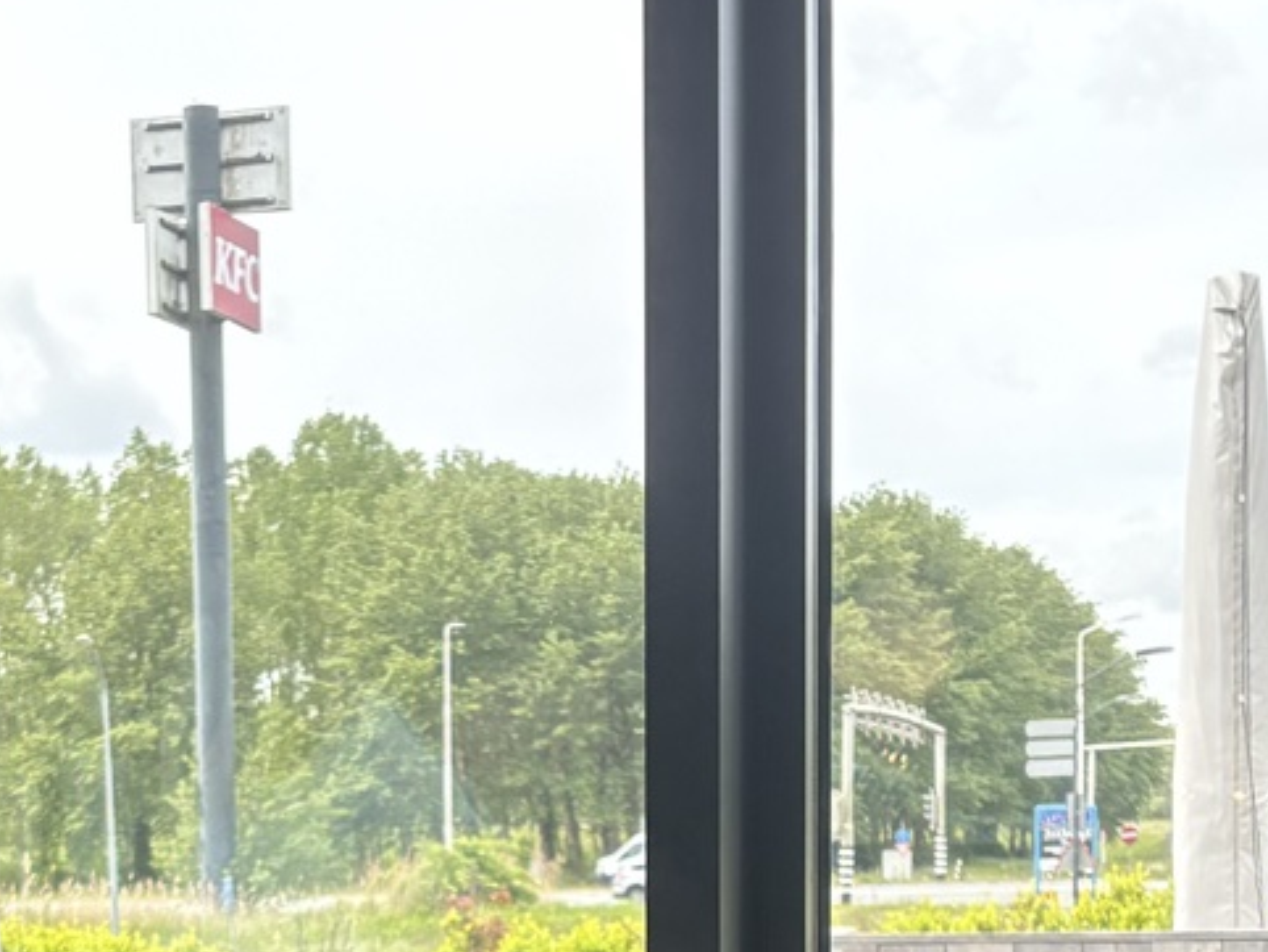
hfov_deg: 20.0
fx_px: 3555
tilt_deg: -5.8
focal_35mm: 97
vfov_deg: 14.6
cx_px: 289
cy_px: 1233
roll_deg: +1.4
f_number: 1.6
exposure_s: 1/533
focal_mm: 5.96
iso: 64
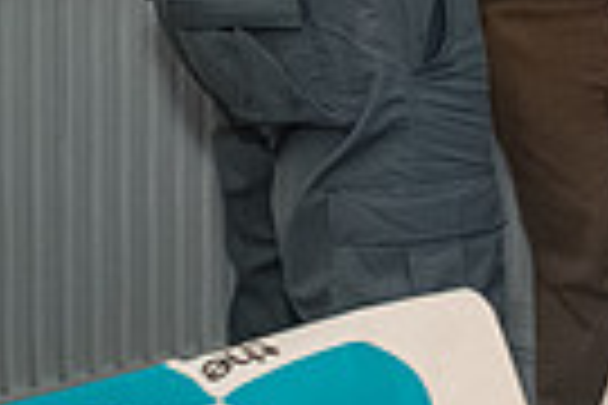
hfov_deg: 11.3
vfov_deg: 8.4
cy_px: -38
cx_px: 1250
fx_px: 2753
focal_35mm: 163
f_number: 4.5
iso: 6400
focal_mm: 35
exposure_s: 1/320
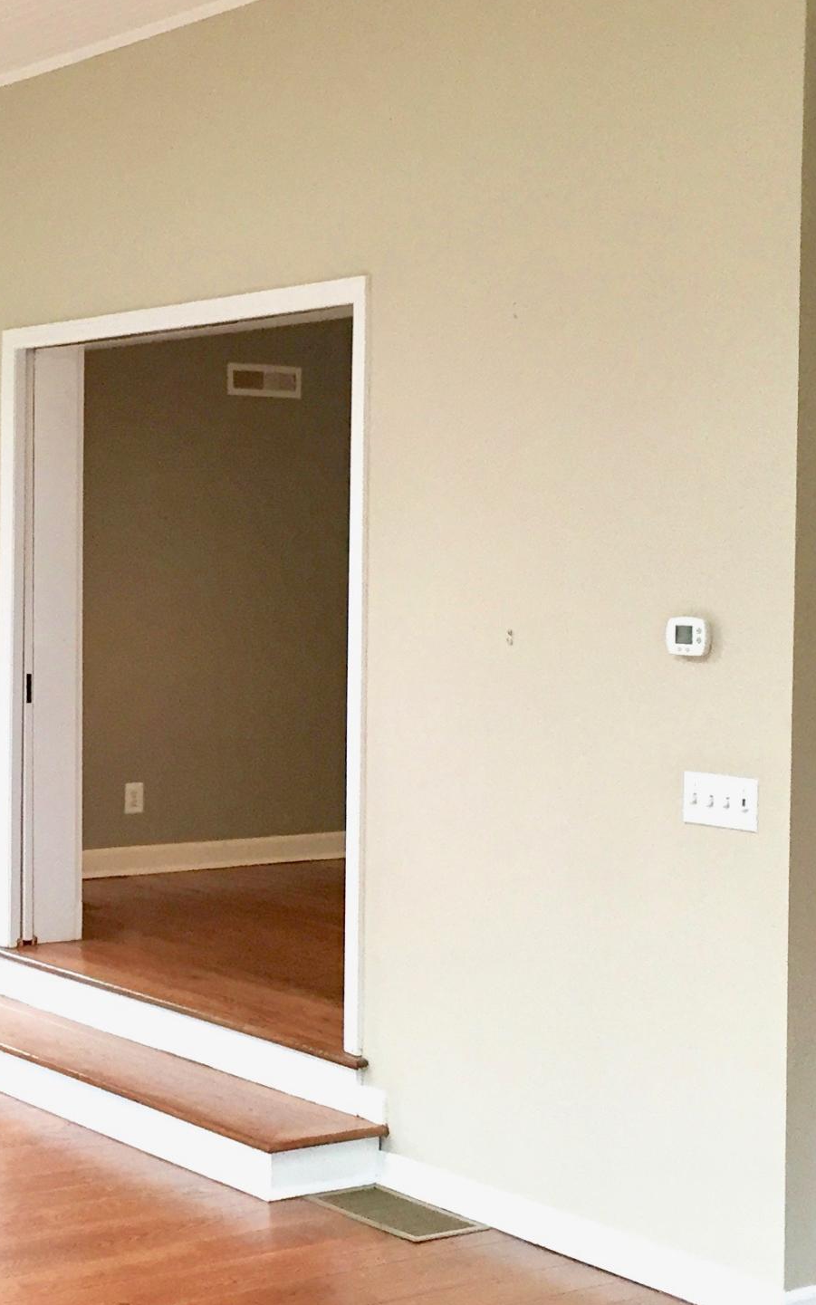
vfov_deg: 32.0
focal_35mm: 64
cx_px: 89
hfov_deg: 19.9
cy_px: 602
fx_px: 2277
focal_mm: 4.15
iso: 50
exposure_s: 1/30
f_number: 2.2
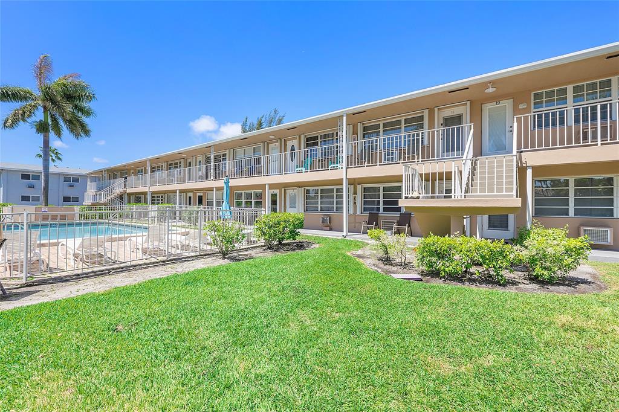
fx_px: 258
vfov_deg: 77.3
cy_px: 206
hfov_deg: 100.4
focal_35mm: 15
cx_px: 310
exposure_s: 1/500
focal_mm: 10
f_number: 7.1
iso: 200
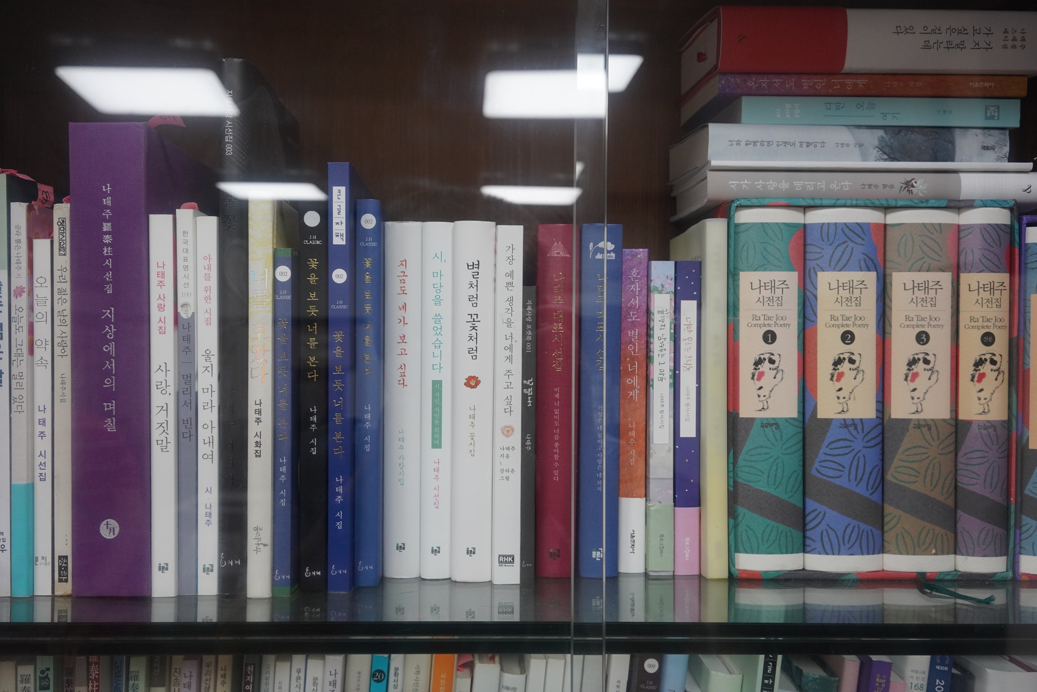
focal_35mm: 35
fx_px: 1008
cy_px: 346
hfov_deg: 54.4
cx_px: 518
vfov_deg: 37.9
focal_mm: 35
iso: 1600
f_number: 8
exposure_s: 1/80
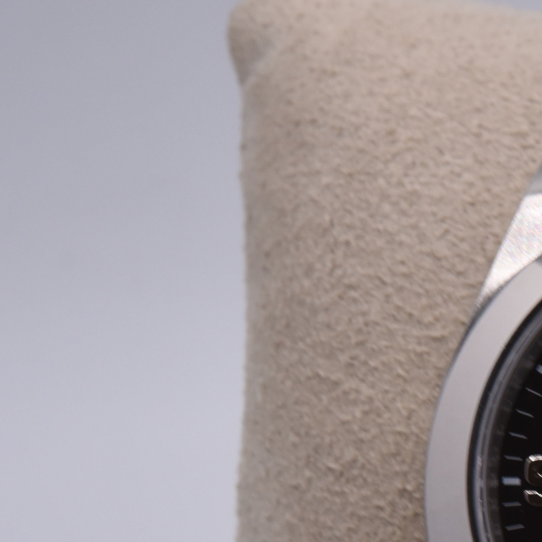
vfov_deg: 9.1
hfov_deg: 8.9
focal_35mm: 192
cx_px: 815
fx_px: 3401
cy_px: 543
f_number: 18
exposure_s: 1/60
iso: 640
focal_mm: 60
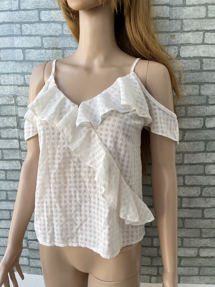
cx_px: 108
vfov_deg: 67.3
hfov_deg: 53.1
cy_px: 144
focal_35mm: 26
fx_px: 215
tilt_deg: -10.1
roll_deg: +1.2
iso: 50
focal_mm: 5.1
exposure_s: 1/574
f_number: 1.6
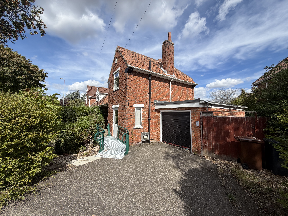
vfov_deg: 85.7
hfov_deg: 102.1
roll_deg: -0.3
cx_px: 144
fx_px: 116
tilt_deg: +5.1
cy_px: 108
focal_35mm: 14
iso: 20
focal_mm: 2.22
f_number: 2.2
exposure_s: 1/970
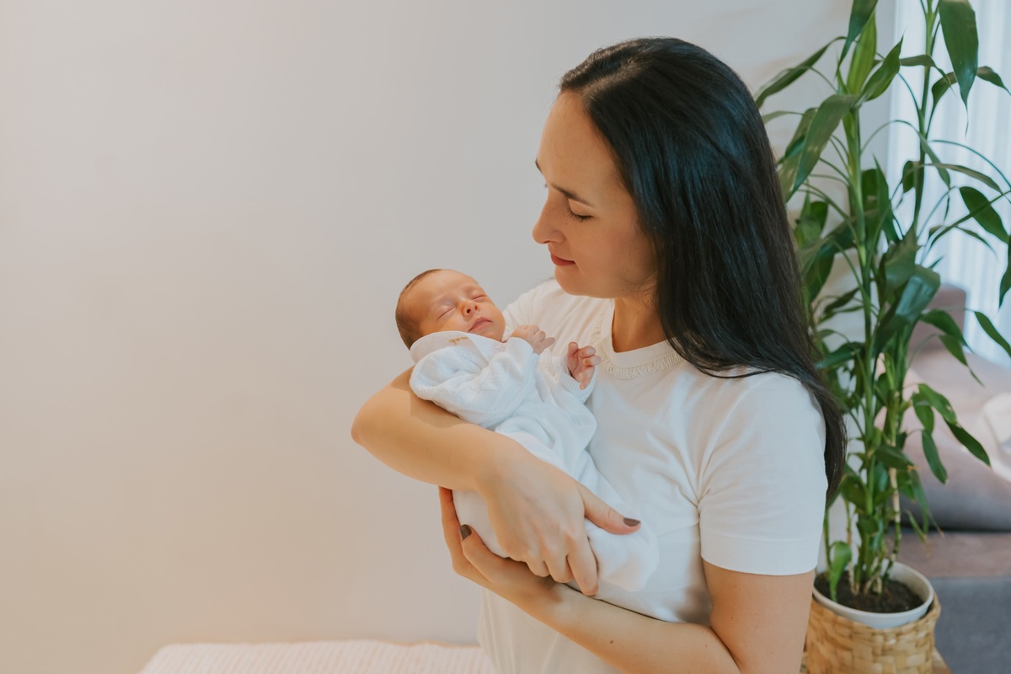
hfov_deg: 54.4
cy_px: 337
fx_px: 983
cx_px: 506
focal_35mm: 35
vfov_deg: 37.9
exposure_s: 1/160
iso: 1600
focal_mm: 35
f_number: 3.2
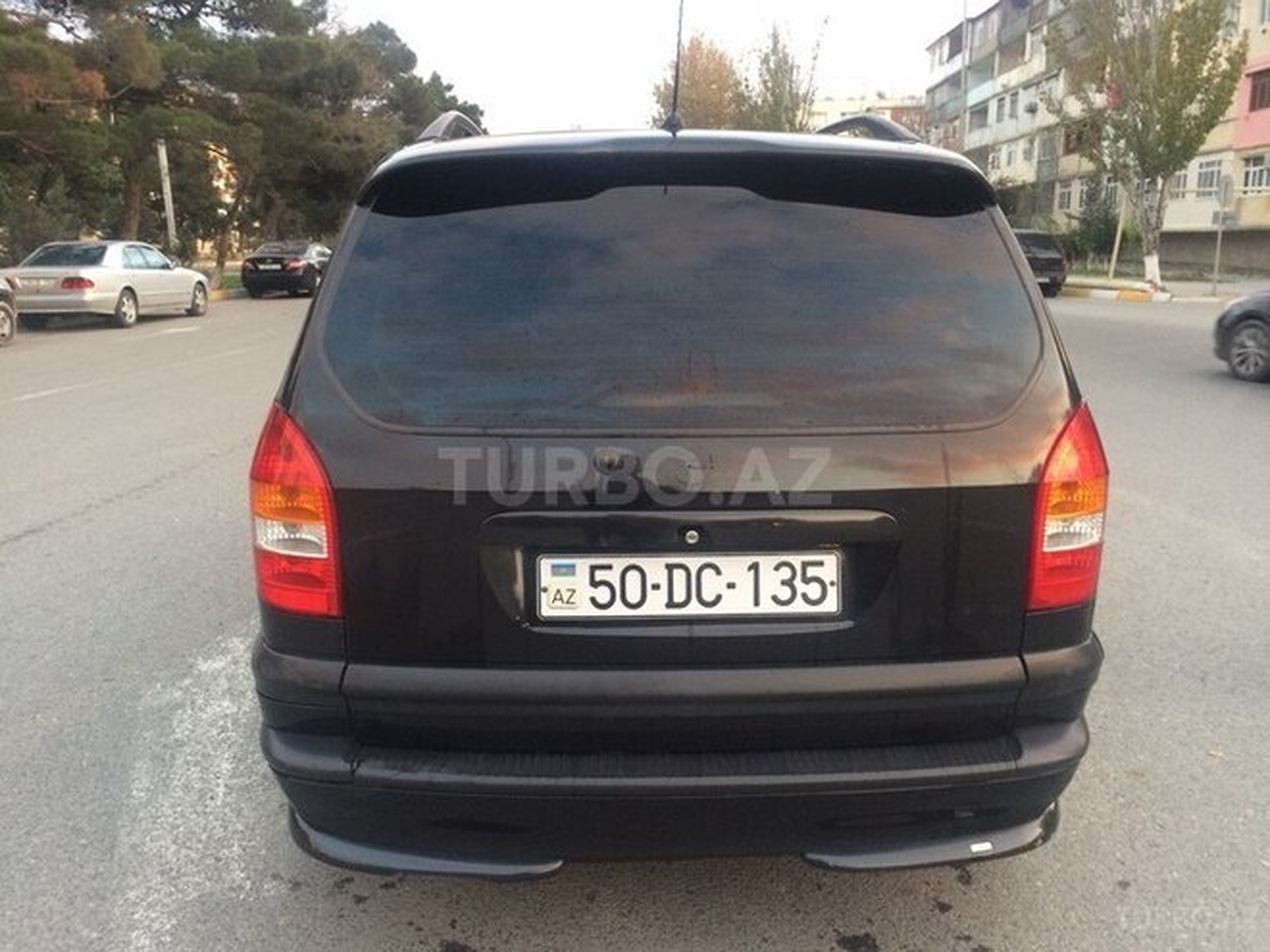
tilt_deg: -12.1
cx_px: 635
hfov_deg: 61.7
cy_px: 476
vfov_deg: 48.2
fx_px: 1064
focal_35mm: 29
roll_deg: +2.8
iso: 80
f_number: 2.2
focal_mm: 4.15
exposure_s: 1/33
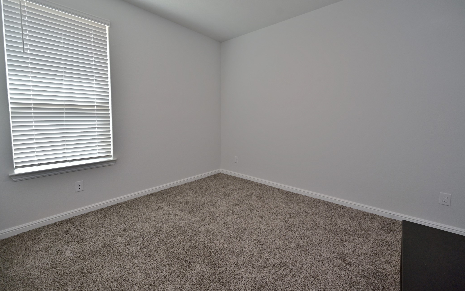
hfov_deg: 101.5
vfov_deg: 74.6
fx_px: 190
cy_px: 130
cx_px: 232
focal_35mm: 15
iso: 220
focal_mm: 14
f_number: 5
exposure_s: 1/60
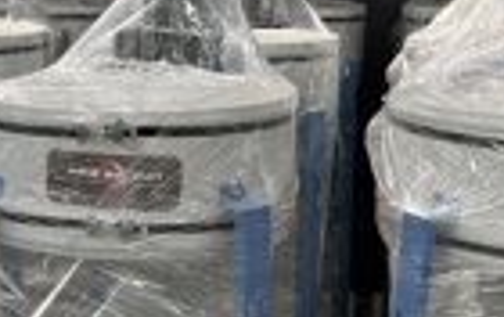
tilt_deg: -15.6
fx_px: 1266
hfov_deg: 21.8
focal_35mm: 92
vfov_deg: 14.1
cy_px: 286
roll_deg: +0.3
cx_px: 11
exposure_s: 1/134
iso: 32
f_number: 1.6
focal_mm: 5.1
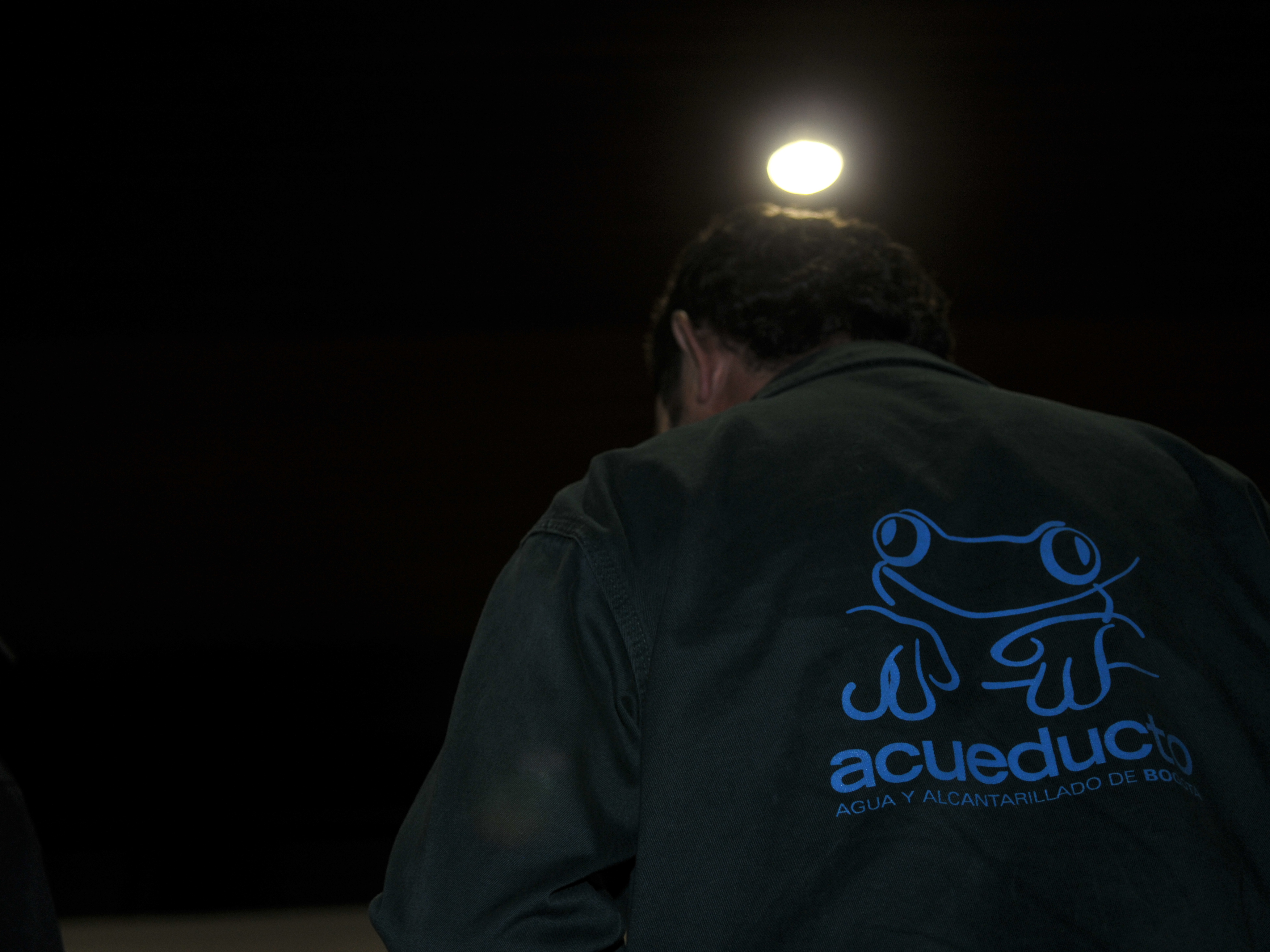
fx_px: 2003
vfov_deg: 26.8
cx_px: 676
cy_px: 475
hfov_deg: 35.2
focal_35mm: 55
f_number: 2.8
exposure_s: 1/60
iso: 250
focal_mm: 31
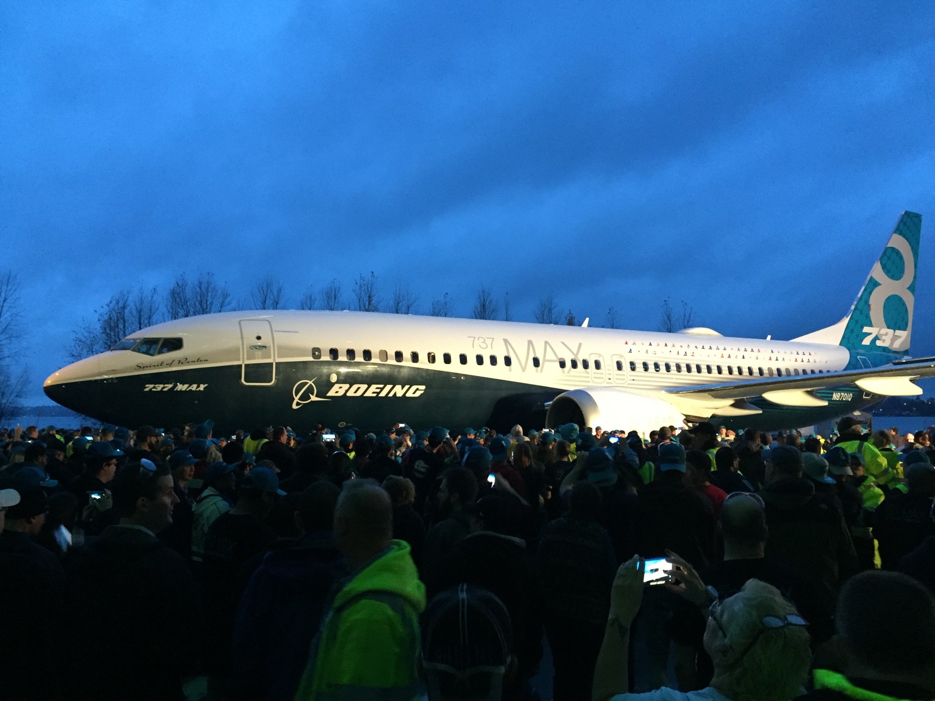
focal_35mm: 29
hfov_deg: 61.7
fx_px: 783
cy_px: 350
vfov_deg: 48.2
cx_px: 468
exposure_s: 1/20
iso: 250
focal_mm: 4.15
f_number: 2.2
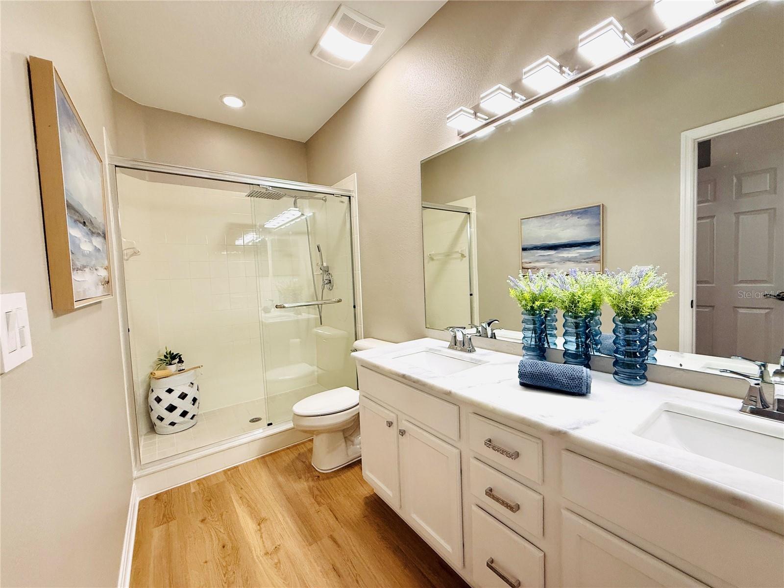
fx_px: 317
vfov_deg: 85.7
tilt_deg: -2.4
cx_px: 392
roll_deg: +2.5
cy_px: 294
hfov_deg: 102.1
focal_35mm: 14
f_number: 2.2
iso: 200
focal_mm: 2.22
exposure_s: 1/120
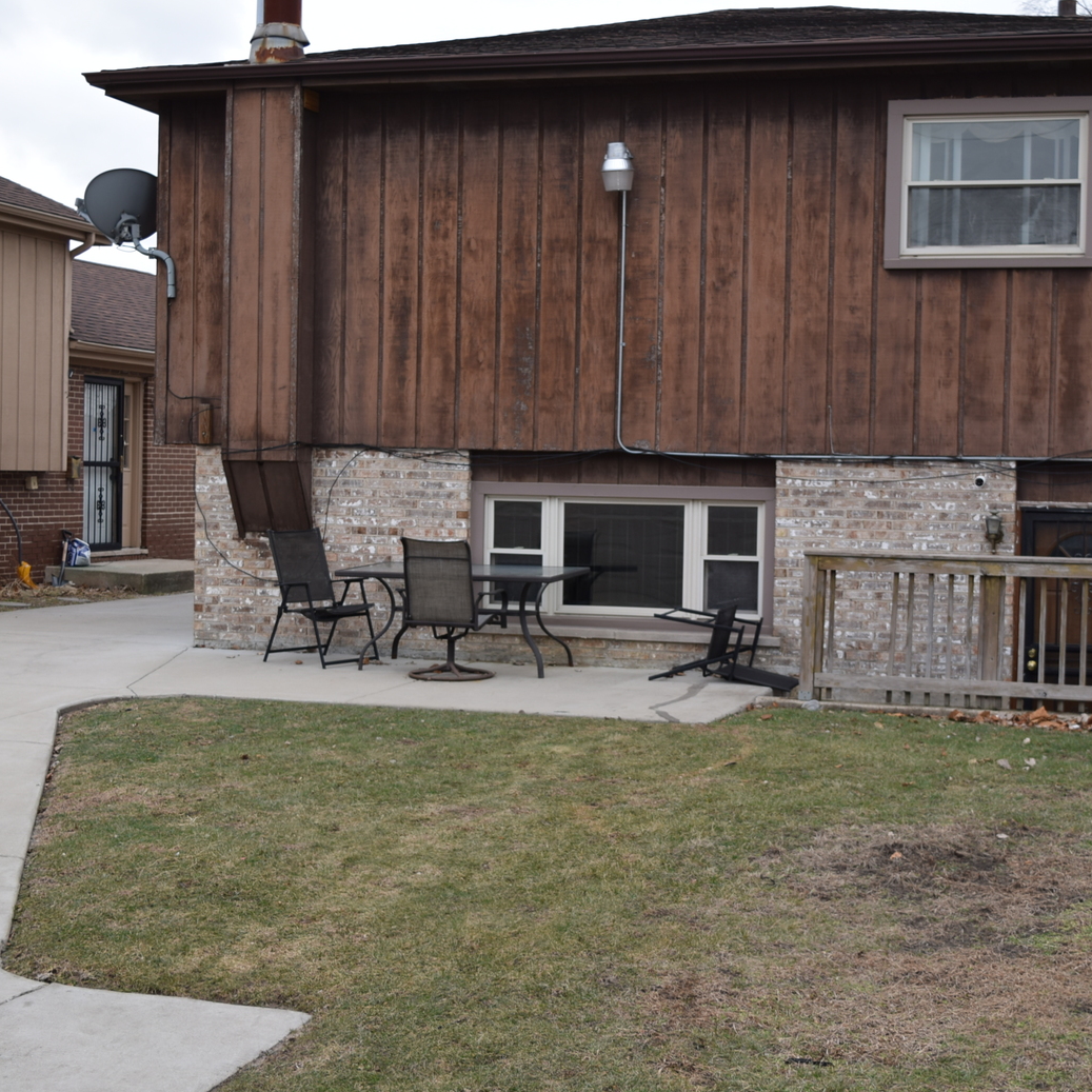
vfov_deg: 31.8
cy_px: 528
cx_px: 659
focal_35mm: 54
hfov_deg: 31.7
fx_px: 1915
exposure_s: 1/125
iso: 110
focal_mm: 27
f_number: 5.6
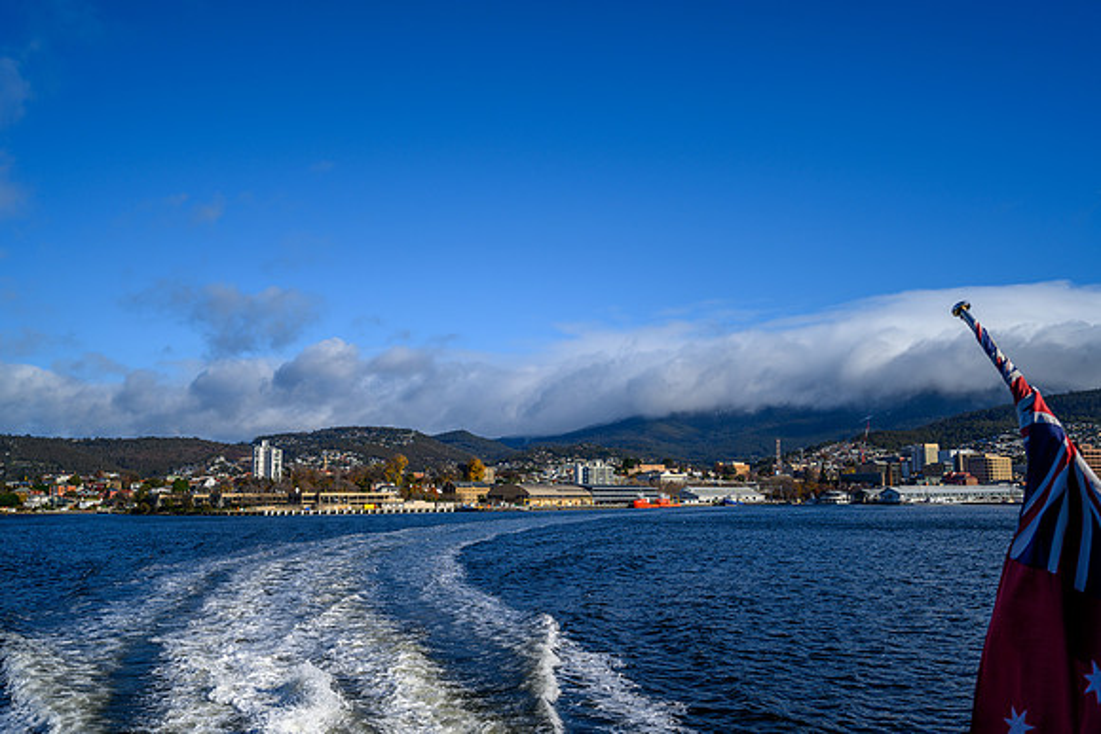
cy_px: 367
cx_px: 550
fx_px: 918
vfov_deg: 43.6
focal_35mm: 30
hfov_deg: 61.9
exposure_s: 1/1600
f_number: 4
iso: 64
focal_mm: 30
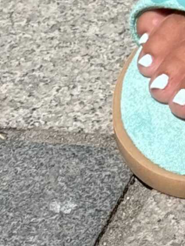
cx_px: 378
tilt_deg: -26.0
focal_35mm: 221
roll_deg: -3.0
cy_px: -207
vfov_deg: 8.6
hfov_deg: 6.5
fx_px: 1575
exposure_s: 1/5587
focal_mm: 6.76
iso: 64
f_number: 1.78
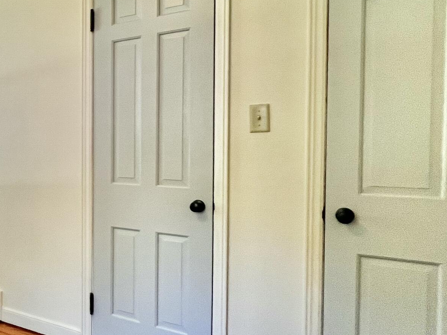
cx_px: -16
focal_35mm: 33
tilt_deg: -2.4
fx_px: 426
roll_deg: +1.0
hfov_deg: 45.2
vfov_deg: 42.9
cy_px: 160
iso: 200
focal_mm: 1.57
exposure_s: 1/120
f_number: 1.8
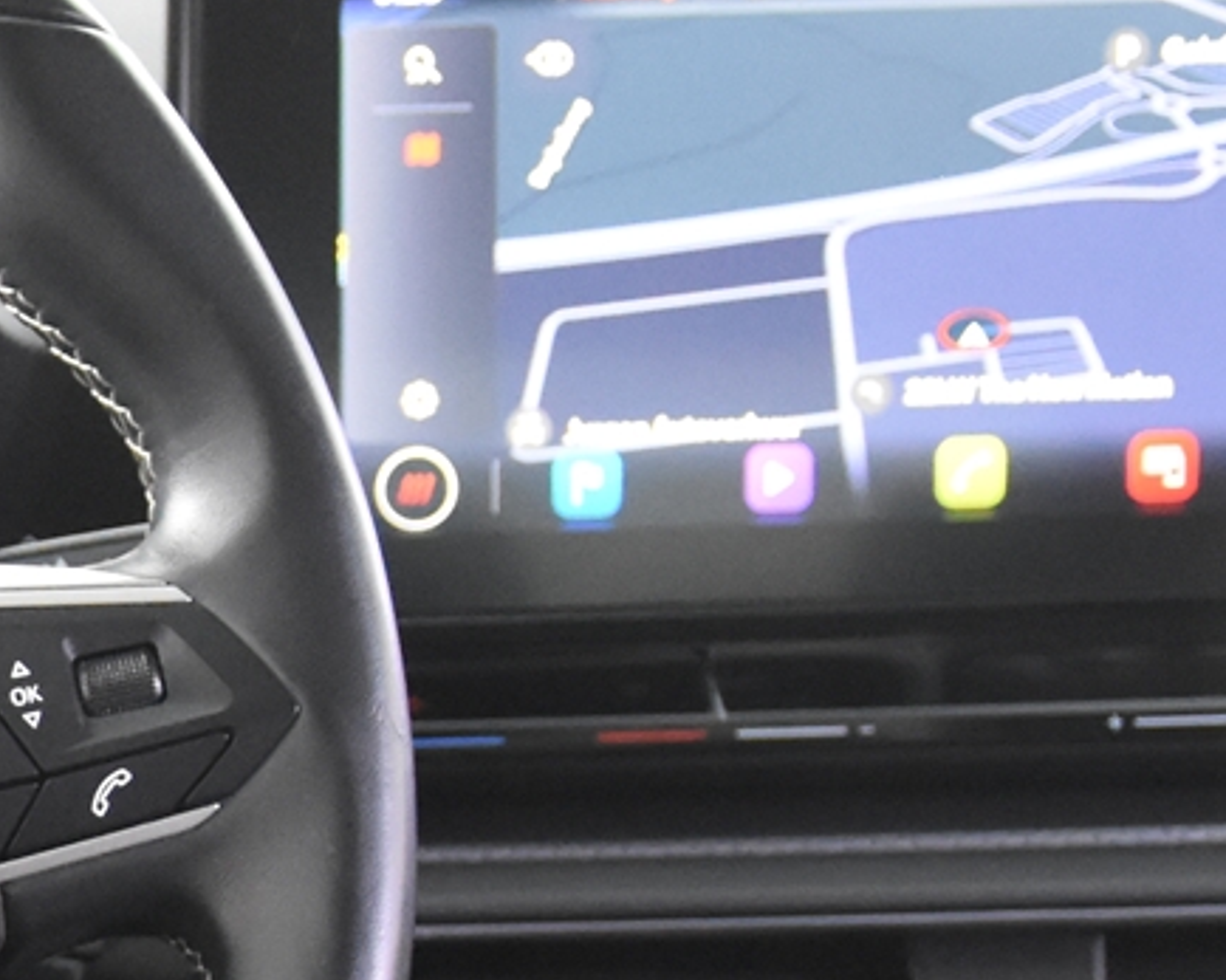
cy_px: 1217
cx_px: -955
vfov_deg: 9.4
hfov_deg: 11.1
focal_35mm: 162
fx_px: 5877
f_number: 3.2
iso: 4000
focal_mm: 26
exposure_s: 1/40
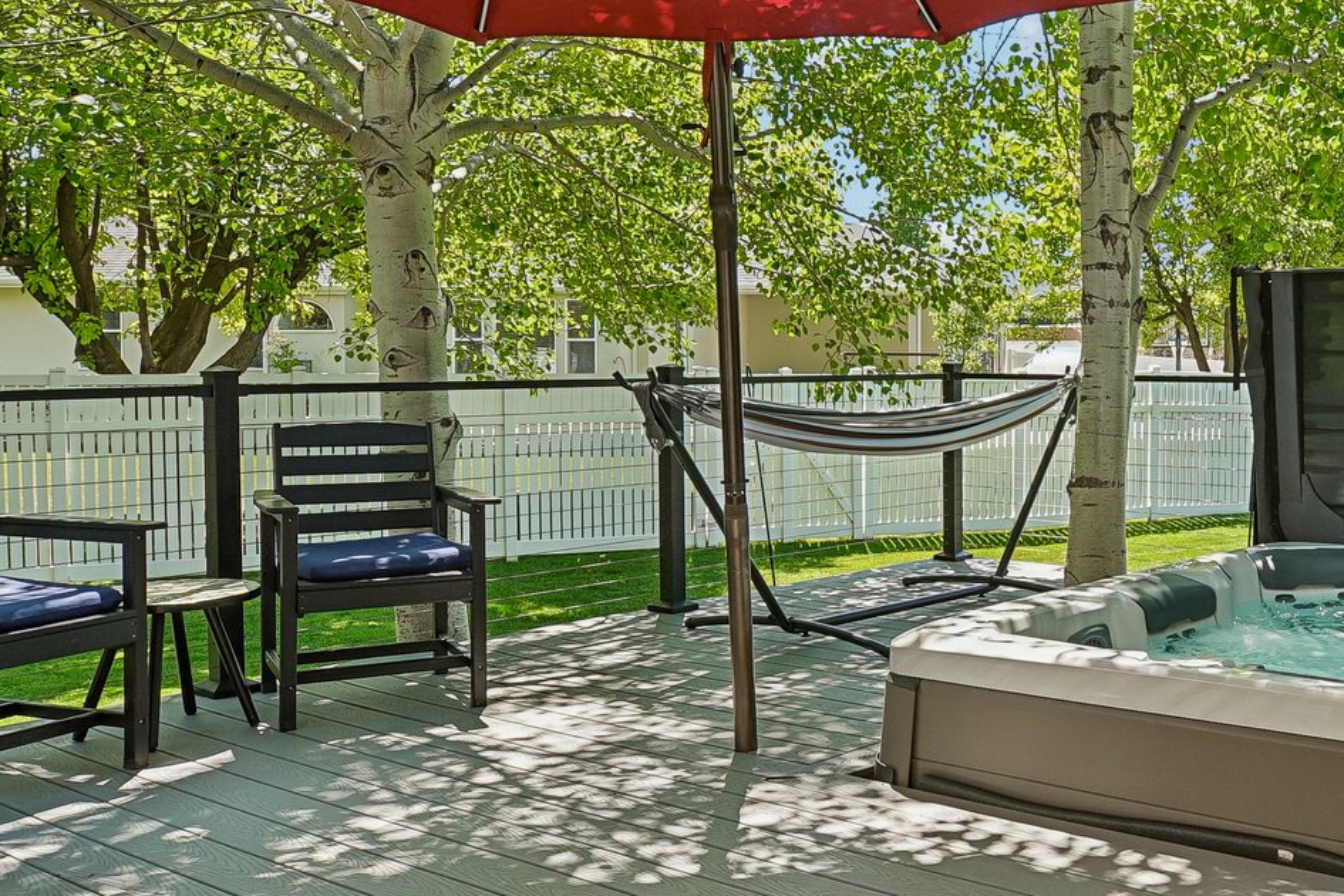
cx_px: 1145
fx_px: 1456
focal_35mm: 39
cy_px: 379
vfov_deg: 34.1
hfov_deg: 46.0
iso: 100
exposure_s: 1/30
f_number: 9
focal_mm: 18
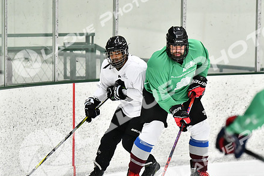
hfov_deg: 7.0
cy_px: 94
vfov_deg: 4.7
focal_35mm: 294
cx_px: 151
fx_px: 2156
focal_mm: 150
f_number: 2.8
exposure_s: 1/1250
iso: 5000
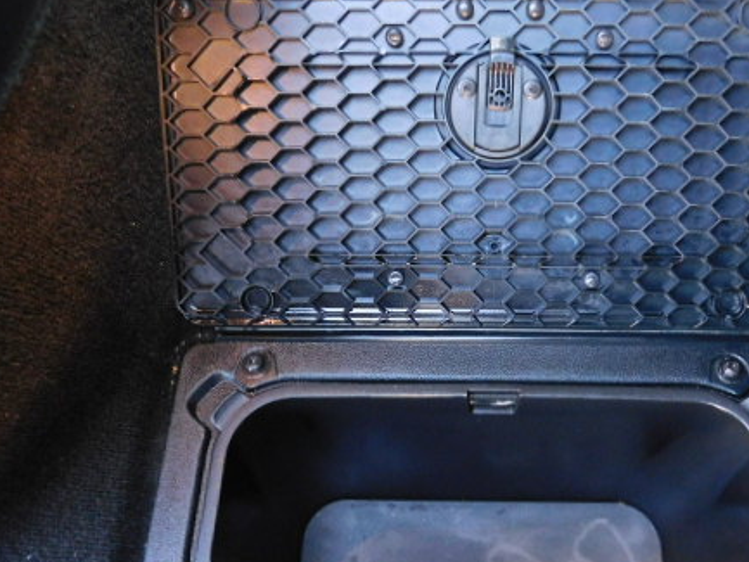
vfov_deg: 41.8
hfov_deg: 53.7
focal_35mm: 34
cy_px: 311
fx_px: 736
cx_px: 434
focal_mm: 4
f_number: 3
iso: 400
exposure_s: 1/15
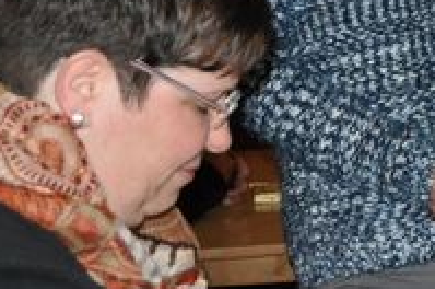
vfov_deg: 10.1
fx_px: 1629
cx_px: 649
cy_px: 12
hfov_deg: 14.2
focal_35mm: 135
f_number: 4
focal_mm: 28
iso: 800
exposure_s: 1/60
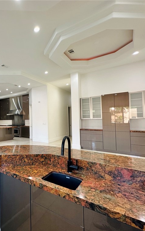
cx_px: 12
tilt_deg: +2.5
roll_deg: +1.4
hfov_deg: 51.8
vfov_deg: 85.1
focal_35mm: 20
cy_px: 116
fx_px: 126
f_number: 2.2
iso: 160
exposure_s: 1/120
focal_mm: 2.22
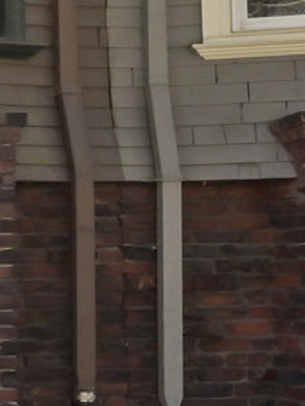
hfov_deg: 8.7
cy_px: -529
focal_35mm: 135
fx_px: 1585
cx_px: -677
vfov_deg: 12.1
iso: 800
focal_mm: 16
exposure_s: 1/800
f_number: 9
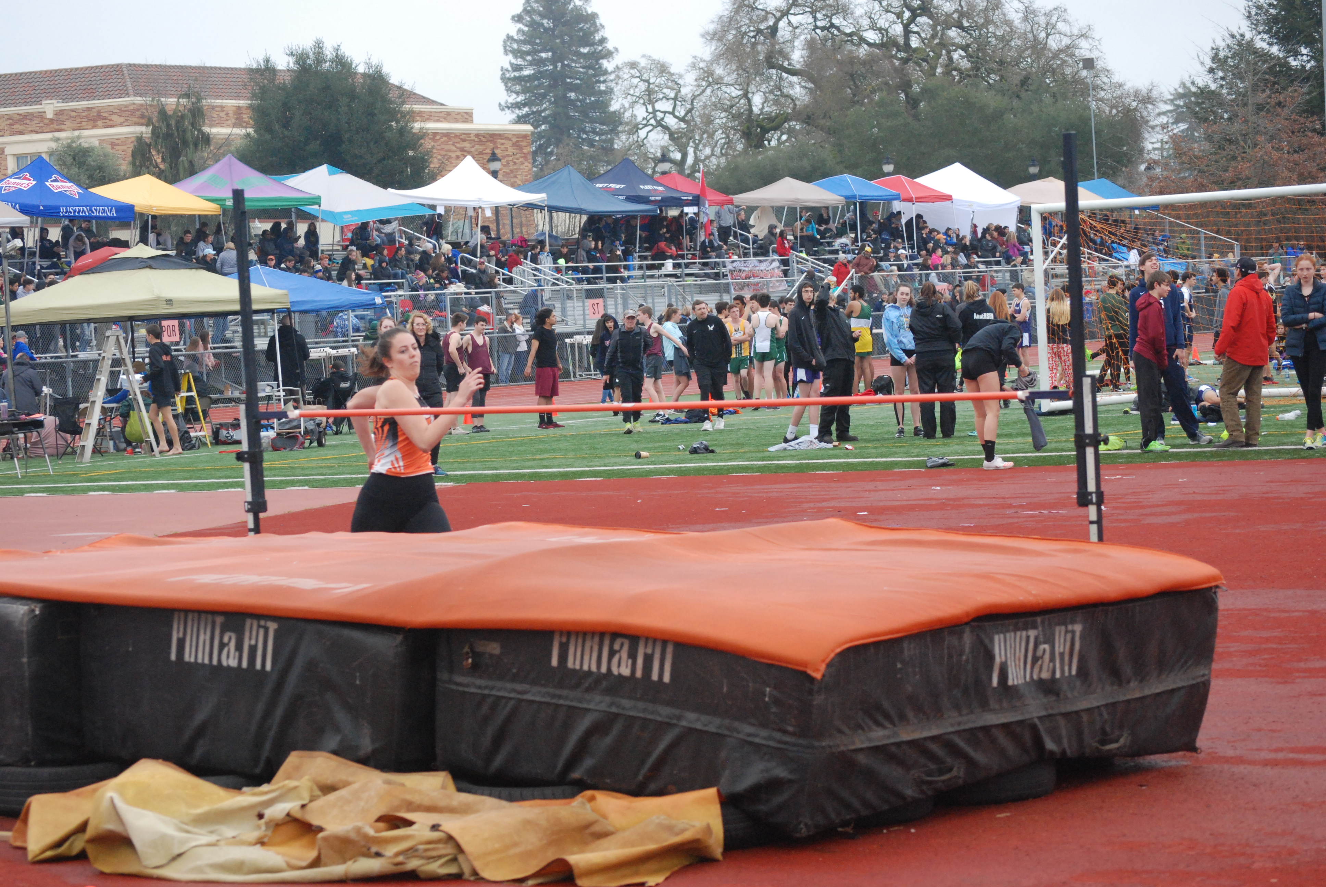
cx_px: 663
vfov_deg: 13.5
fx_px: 3761
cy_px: 444
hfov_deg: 20.0
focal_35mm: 102
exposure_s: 1/800
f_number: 7.1
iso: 1000
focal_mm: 68
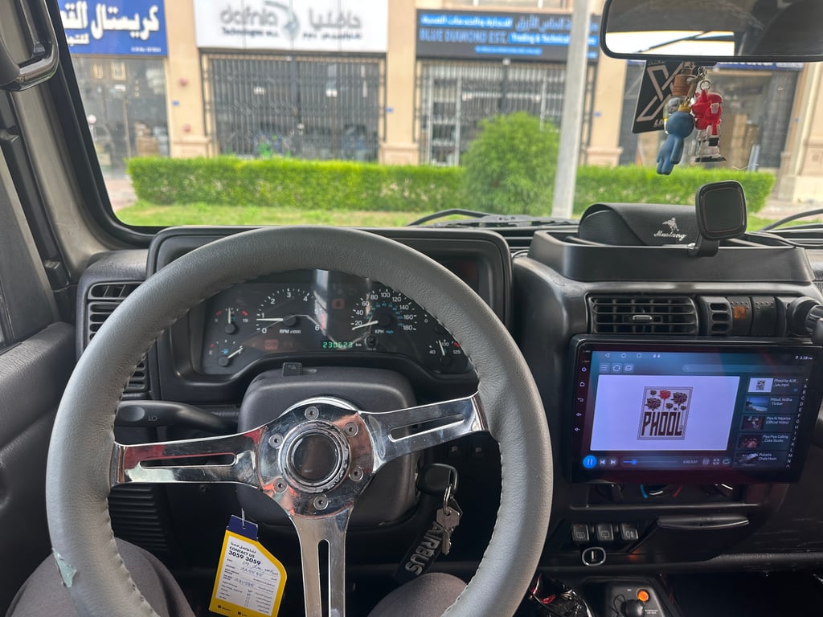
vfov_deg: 56.8
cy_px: 308
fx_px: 571
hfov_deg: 71.6
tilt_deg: -15.8
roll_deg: -0.6
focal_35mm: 24
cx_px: 412
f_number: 1.78
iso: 80
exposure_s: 1/121
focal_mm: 6.86
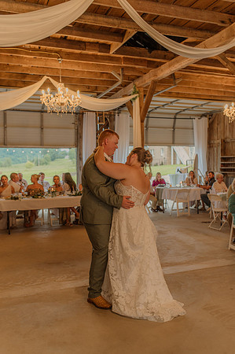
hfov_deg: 37.8
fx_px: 343
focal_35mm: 35
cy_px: 177
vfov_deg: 54.5
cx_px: 118
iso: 640
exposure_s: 1/200
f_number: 2.5
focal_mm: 35
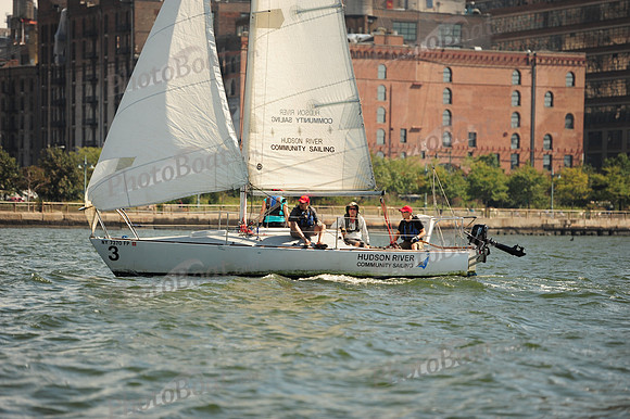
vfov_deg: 7.8
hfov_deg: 11.8
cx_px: 315
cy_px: 210
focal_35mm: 175
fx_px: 3061
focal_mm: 175
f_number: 3.2
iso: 320
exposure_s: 1/1250
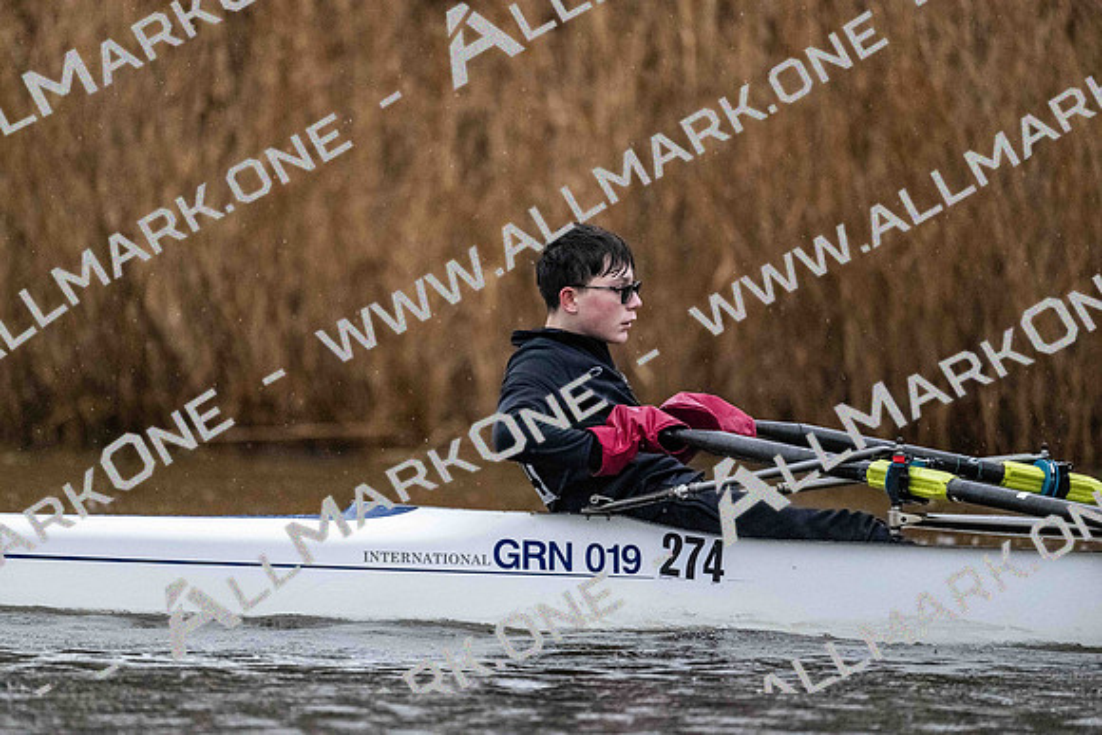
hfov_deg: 5.2
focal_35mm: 400
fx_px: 12247
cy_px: 368
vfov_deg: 3.4
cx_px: 551
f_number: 4.5
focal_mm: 400
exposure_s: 1/1600
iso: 11400
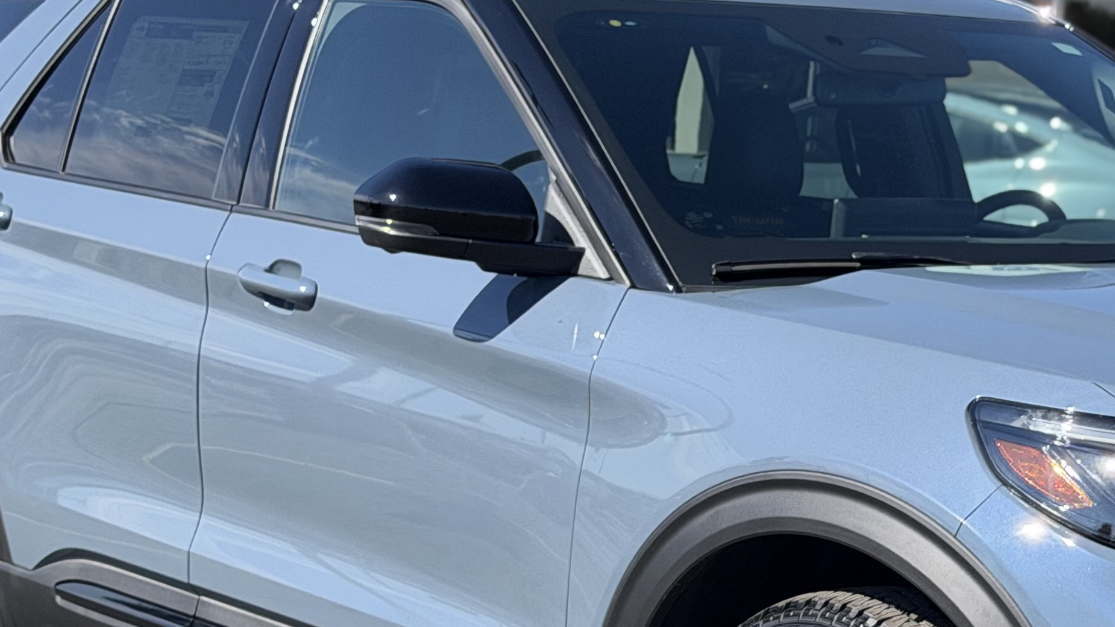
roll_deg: -3.1
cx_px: 837
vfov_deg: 10.6
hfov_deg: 18.7
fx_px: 3370
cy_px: 458
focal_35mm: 114
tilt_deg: -6.7
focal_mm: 6.76
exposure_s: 1/3704
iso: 100
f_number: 1.78
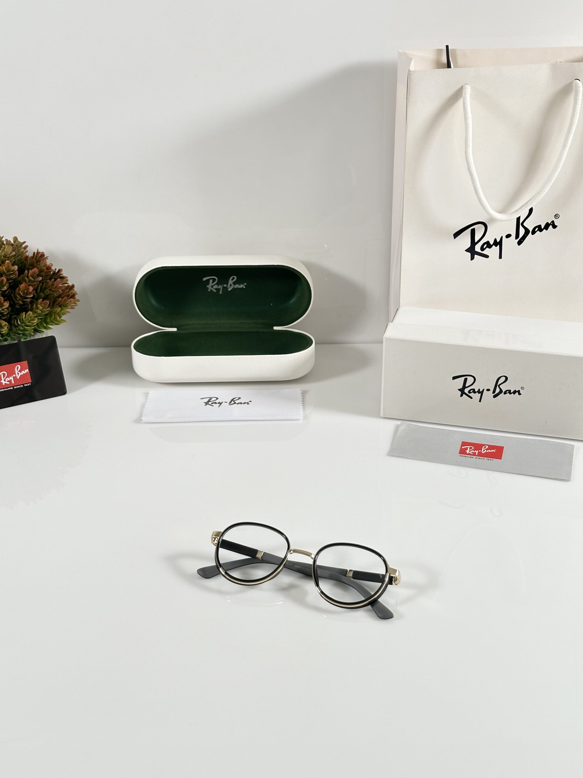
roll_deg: +0.5
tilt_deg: -28.4
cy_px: 389
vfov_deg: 39.7
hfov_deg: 30.3
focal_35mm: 48
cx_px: 292
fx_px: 1078
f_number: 1.78
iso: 80
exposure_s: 1/100
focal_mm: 6.86
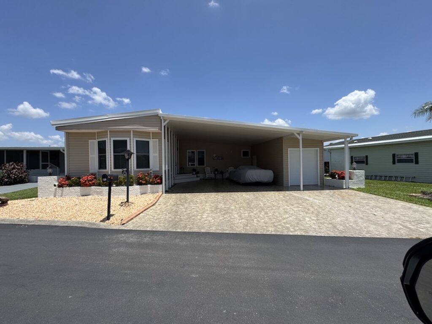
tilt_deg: -0.8
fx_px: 175
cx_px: 216
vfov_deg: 85.7
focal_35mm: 14
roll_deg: -0.1
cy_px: 162
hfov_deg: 102.1
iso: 50
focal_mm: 2.22
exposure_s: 1/1976
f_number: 2.2
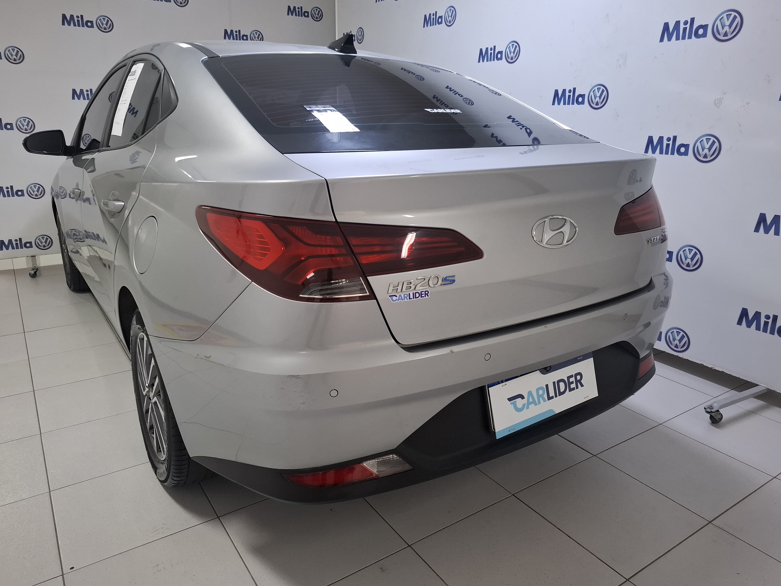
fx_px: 542
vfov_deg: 56.8
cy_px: 281
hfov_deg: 71.6
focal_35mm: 24
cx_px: 383
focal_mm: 5.54
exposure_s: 1/60
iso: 320
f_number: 1.8
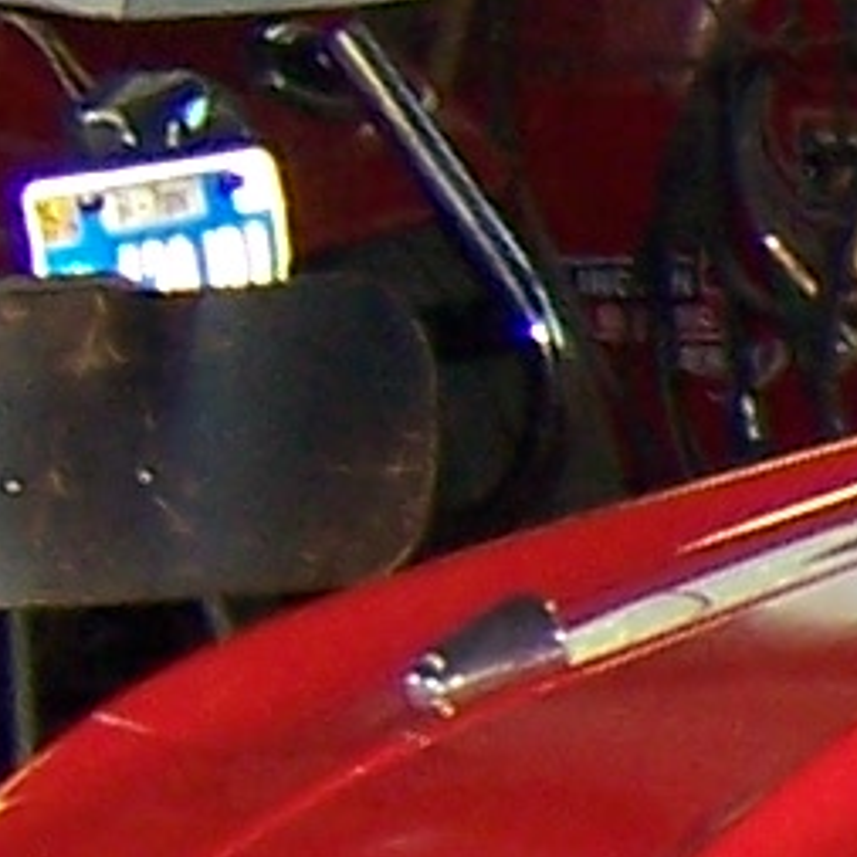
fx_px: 8319
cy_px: 1501
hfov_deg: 5.0
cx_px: 4065
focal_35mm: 297
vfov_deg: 5.8
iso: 140
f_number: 2.8
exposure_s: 1/60
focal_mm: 5.5
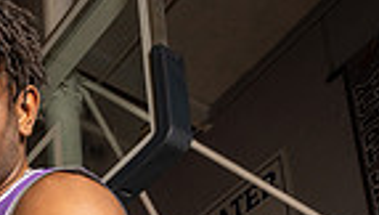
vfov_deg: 12.1
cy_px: 531
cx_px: -3
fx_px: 795
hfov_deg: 25.4
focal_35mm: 79
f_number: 8
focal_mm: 24
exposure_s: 1/200
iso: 320
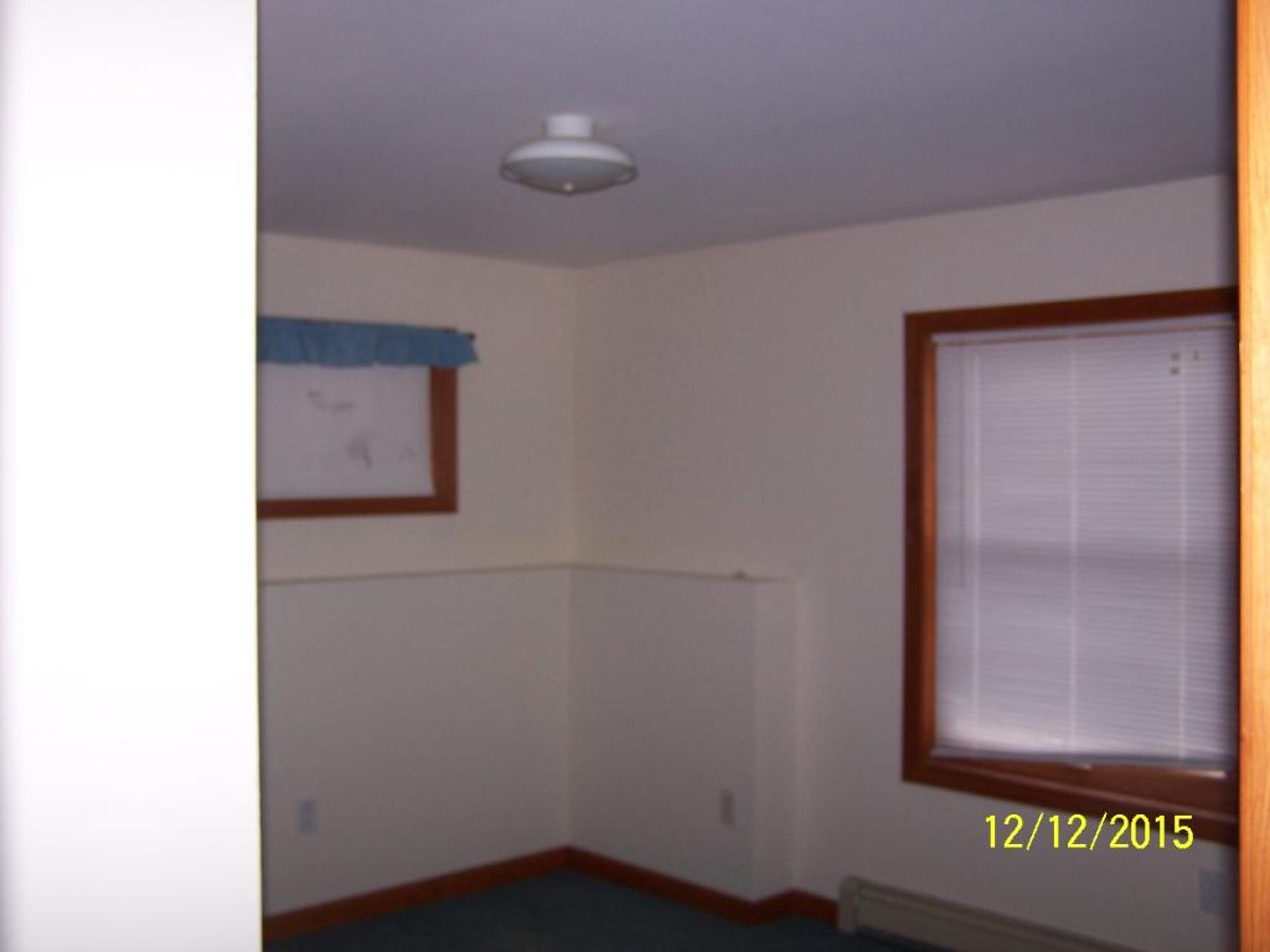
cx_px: 635
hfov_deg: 49.0
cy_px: 476
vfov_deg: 37.7
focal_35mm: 38
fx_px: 1394
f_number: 2.8
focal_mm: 6.3
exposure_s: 1/60
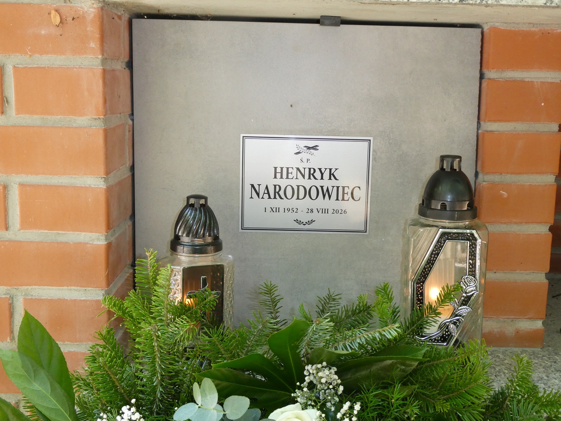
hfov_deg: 42.9
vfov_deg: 32.9
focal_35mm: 44
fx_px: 713
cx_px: 280
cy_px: 210
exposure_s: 1/60
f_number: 3.9
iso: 500
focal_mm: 7.8
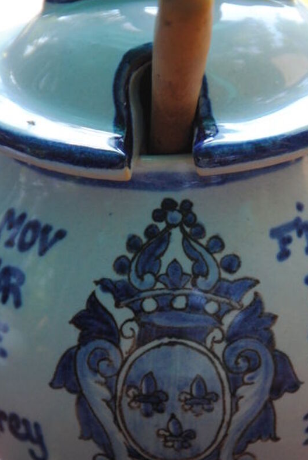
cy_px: 266
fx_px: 3812
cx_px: 192
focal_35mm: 298
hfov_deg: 4.6
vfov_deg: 6.9
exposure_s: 1/125
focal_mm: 105
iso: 360
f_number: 5.6
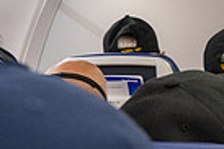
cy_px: 98
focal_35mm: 140
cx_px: 473
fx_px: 870
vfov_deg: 9.8
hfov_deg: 12.6
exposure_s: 1/60
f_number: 6.3
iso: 4000
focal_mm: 33
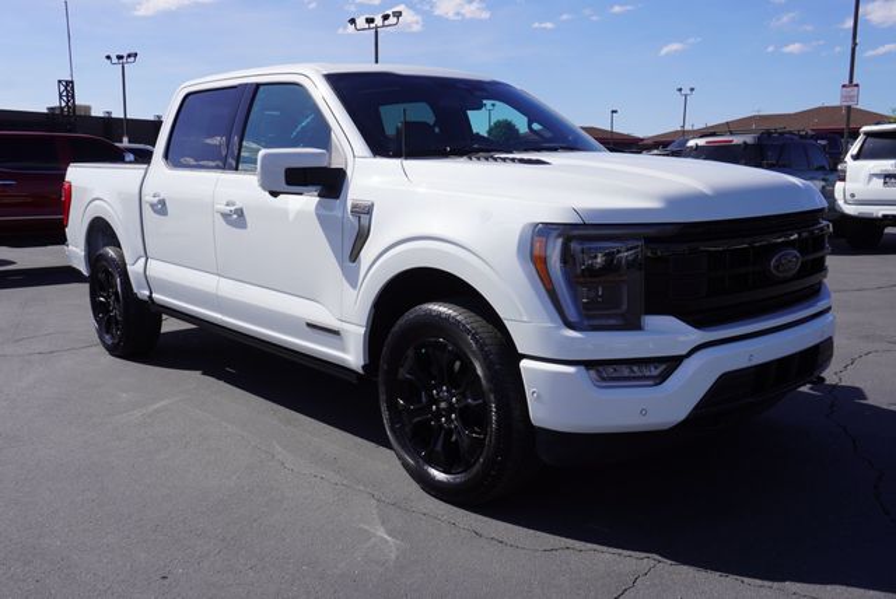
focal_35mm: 32
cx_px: 448
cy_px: 300
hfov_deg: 59.4
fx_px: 785
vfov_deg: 41.8
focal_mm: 21
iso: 100
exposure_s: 1/200
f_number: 10
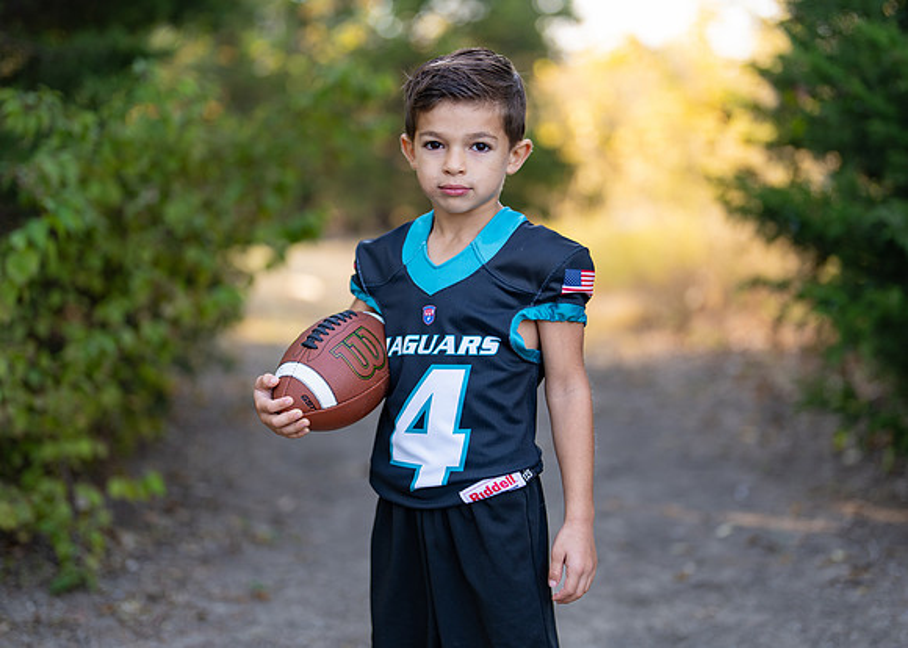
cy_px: 290
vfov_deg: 23.9
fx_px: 1533
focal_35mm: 59
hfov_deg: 33.0
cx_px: 462
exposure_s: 1/400
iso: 100
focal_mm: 50
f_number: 1.2
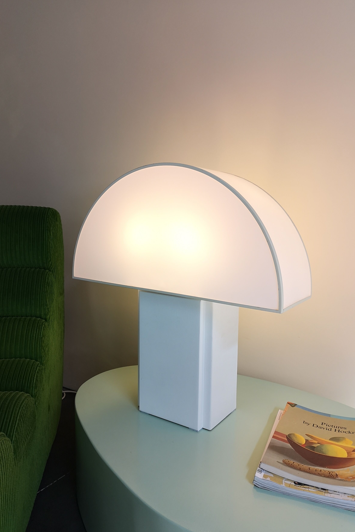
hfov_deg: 45.0
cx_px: 184
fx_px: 429
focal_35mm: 29
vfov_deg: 63.7
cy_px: 266
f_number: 1.8
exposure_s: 1/138
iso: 50
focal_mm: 3.95
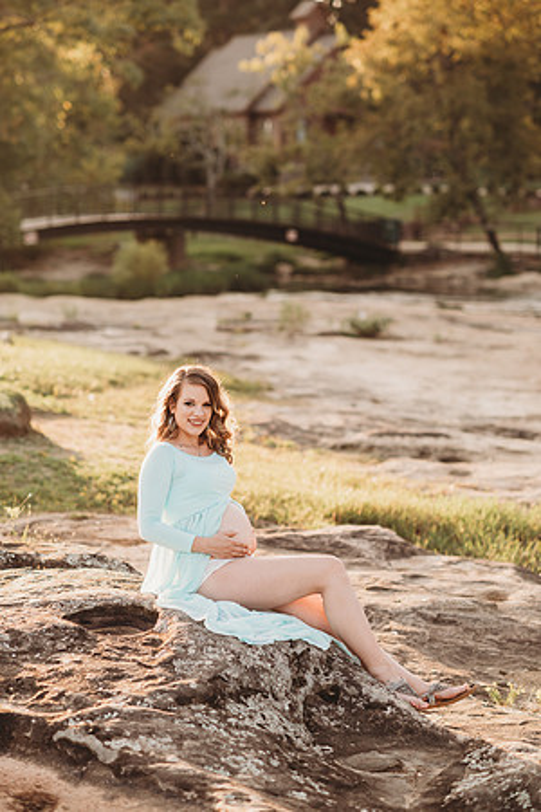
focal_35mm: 85
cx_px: 270
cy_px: 406
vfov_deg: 23.9
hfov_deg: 16.1
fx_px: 1916
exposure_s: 1/500
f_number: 2.5
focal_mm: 85
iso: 160
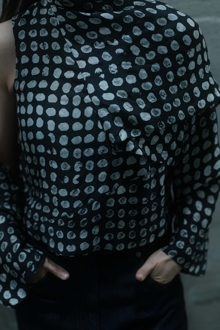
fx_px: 513
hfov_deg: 24.2
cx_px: 103
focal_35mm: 56
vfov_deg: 35.6
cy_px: 165
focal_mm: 55
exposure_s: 1/200
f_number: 2
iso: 2000
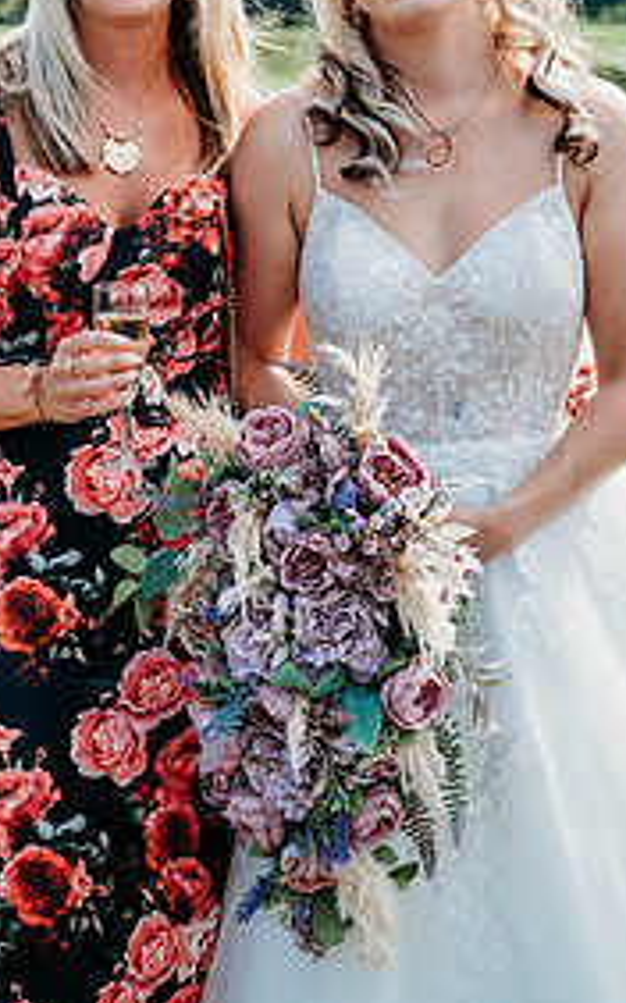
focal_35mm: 99
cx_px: 247
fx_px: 2705
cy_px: 292
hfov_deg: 13.2
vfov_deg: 20.9
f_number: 5
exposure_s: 1/800
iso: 140
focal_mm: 61
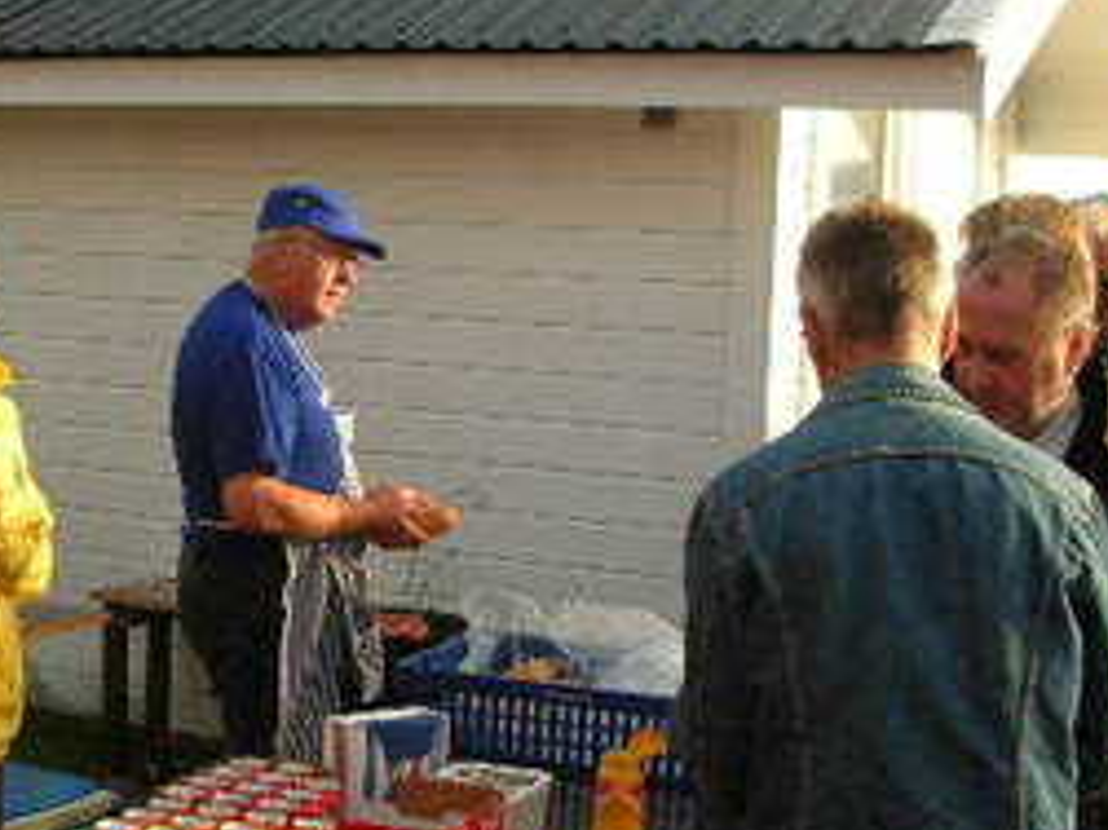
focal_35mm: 67
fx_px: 2144
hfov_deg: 28.8
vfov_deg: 21.9
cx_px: 393
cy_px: 455
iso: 50
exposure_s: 1/254
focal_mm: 5.8
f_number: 2.8
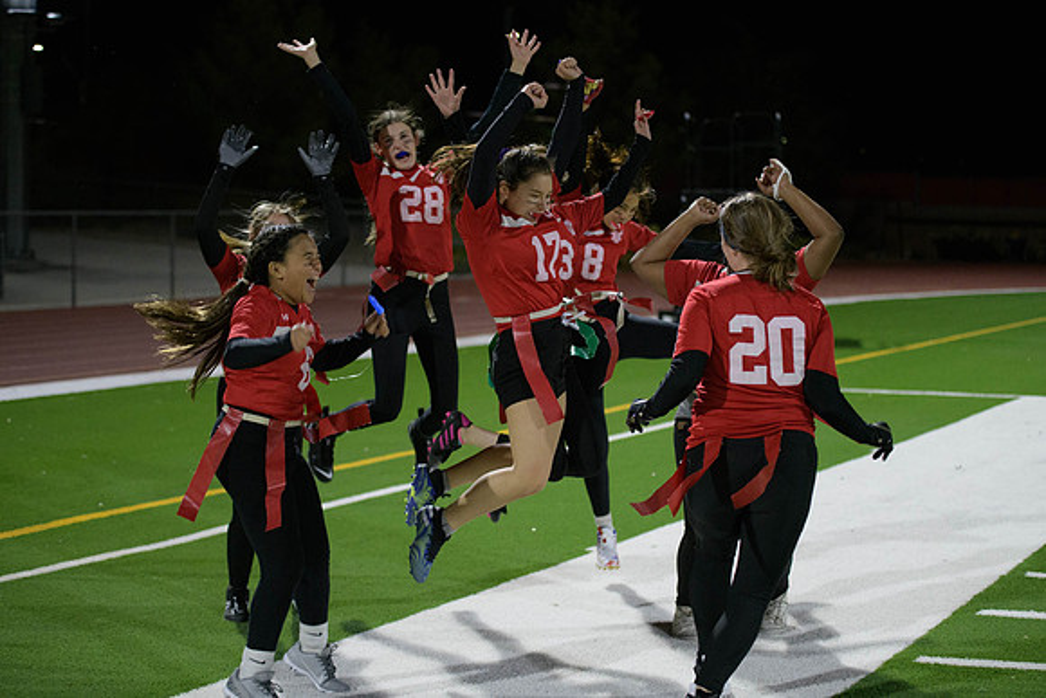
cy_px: 349
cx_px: 523
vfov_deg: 19.5
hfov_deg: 28.8
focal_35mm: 70
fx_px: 2034
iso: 4500
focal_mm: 70
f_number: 2.8
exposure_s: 1/640
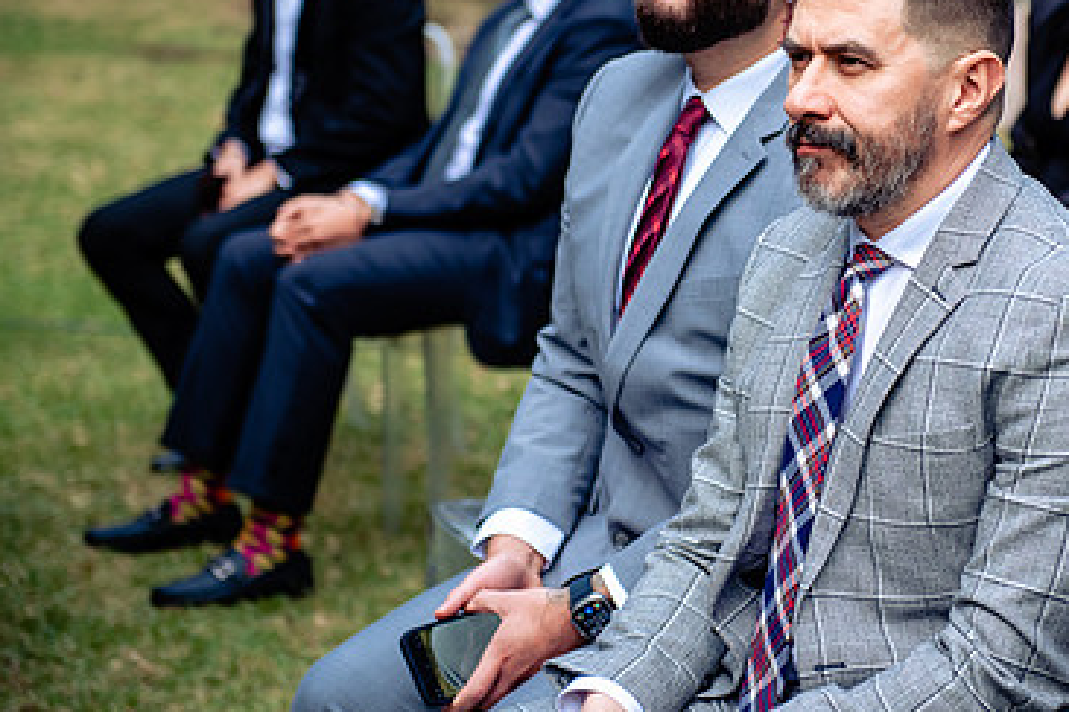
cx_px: 797
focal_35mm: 111
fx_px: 3296
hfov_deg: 18.3
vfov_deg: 12.3
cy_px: 194
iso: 320
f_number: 2.8
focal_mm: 70
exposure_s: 1/160
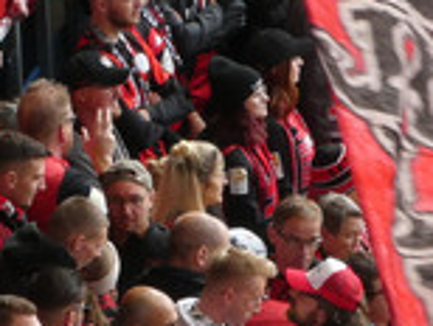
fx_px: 8945
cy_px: 166
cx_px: 557
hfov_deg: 2.8
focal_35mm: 714
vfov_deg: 2.1
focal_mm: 30.9
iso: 200
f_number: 5.6
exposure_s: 1/125
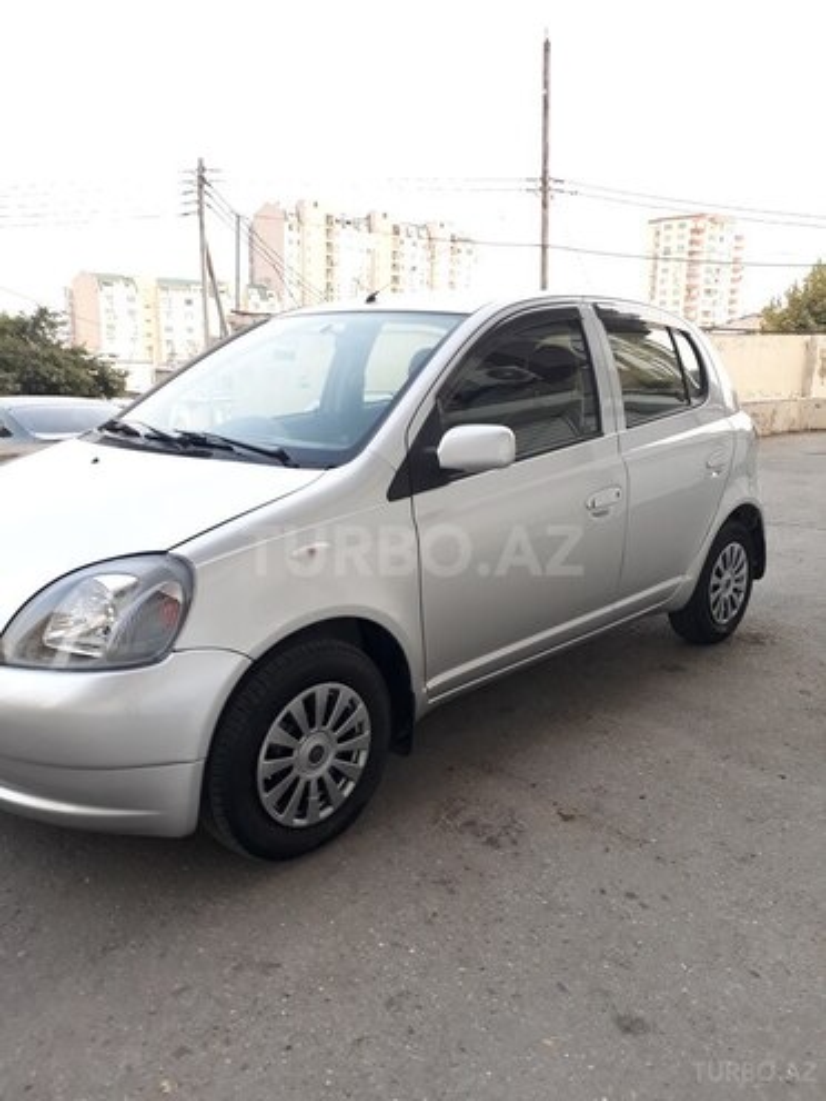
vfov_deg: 65.3
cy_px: 550
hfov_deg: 51.4
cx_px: 413
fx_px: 859
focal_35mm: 27
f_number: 1.9
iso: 50
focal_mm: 3.6
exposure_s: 1/50
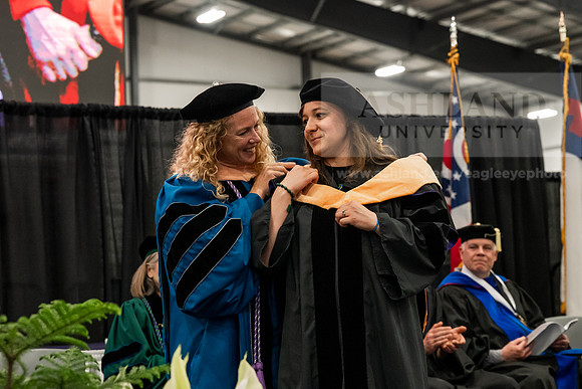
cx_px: 291
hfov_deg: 26.3
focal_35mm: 77
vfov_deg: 17.7
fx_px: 1245
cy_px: 194
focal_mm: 77
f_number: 5
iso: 6400
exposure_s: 1/250
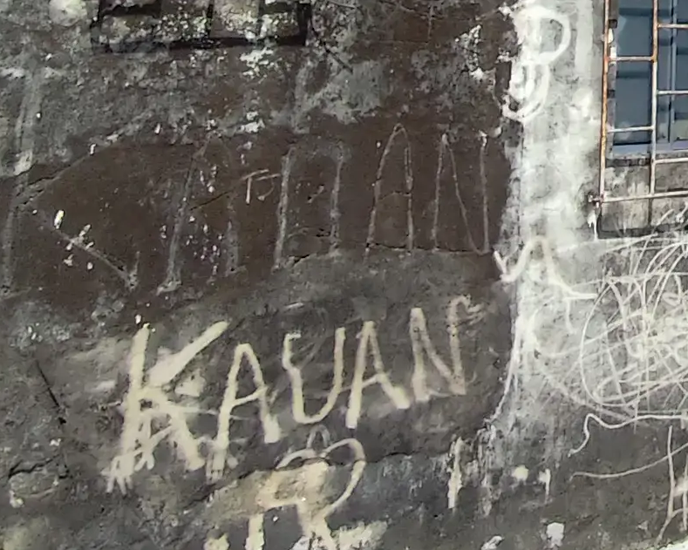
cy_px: -282
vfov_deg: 20.1
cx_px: 1048
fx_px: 1323
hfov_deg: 23.2
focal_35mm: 65
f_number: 2.2
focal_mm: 1.65
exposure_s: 1/1672
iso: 50
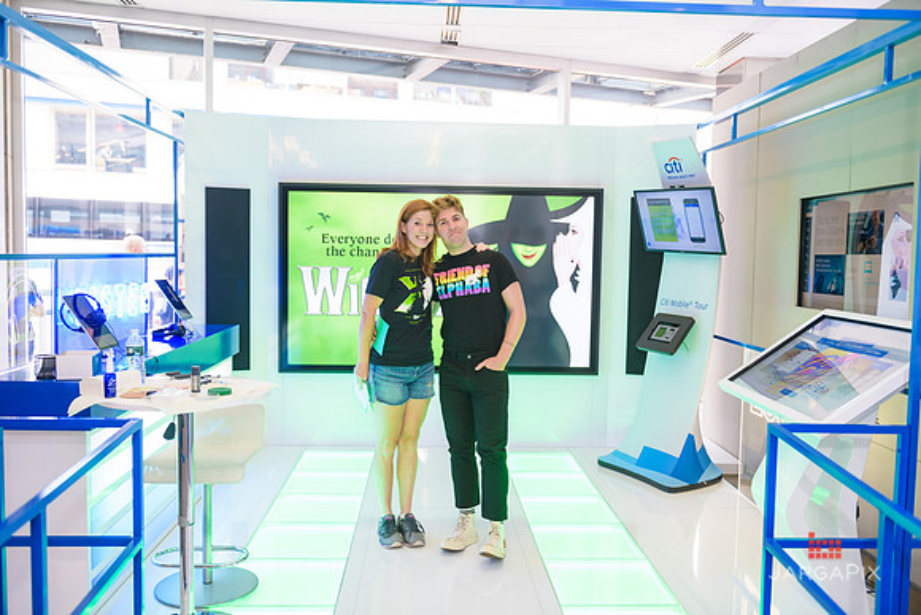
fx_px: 819
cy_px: 308
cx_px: 460
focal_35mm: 32
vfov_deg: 41.1
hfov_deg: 58.7
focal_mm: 32
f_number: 3.2
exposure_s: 1/125
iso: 400
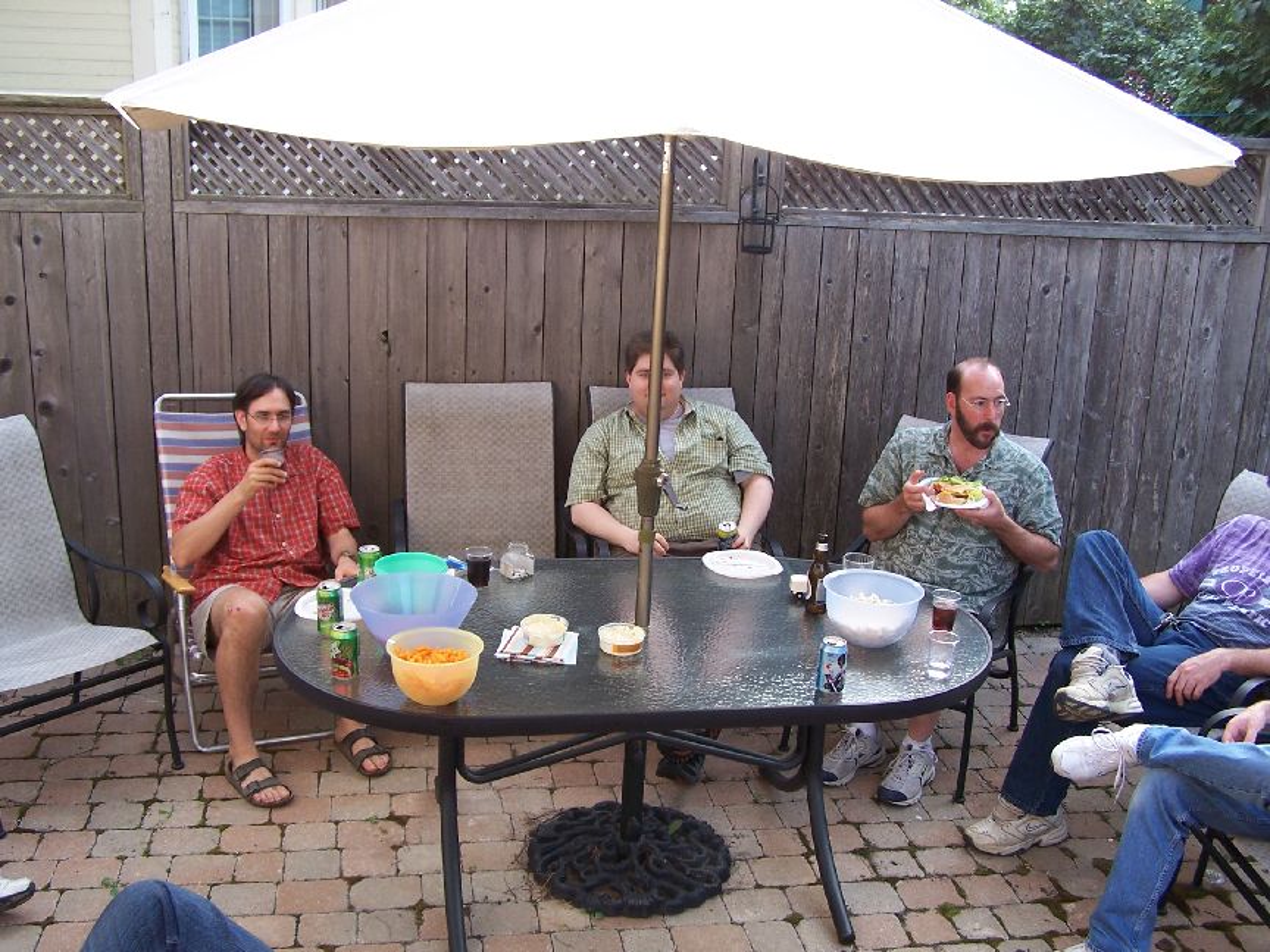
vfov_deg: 37.7
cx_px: 635
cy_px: 476
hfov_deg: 49.0
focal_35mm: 38
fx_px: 1394
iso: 80
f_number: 2.8
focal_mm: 6.3
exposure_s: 1/60
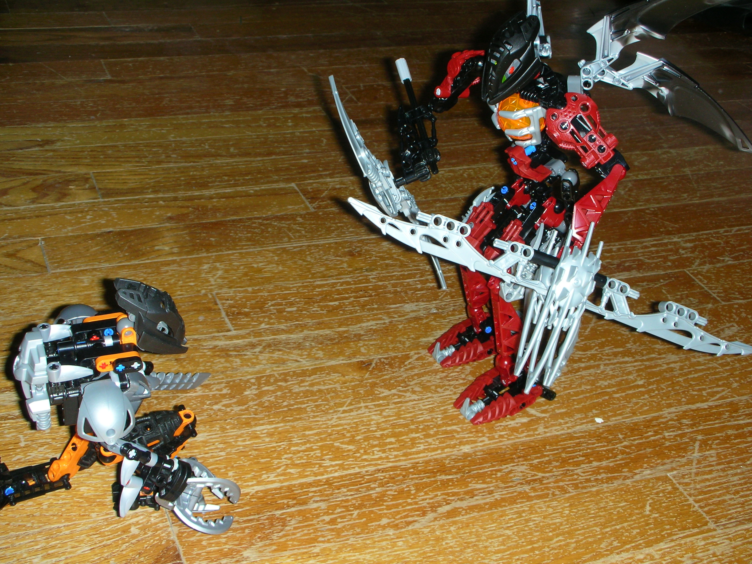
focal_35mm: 53
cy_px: 282
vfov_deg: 27.5
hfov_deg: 36.2
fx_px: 1151
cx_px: 376
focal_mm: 8.8
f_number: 3.7
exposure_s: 1/60.1
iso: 50
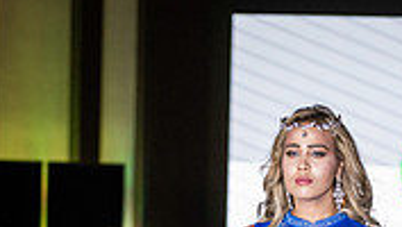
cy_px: 486
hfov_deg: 9.5
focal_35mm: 226
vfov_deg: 5.3
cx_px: 316
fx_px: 2412
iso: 2500
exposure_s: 1/800
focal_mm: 85
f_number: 2.8
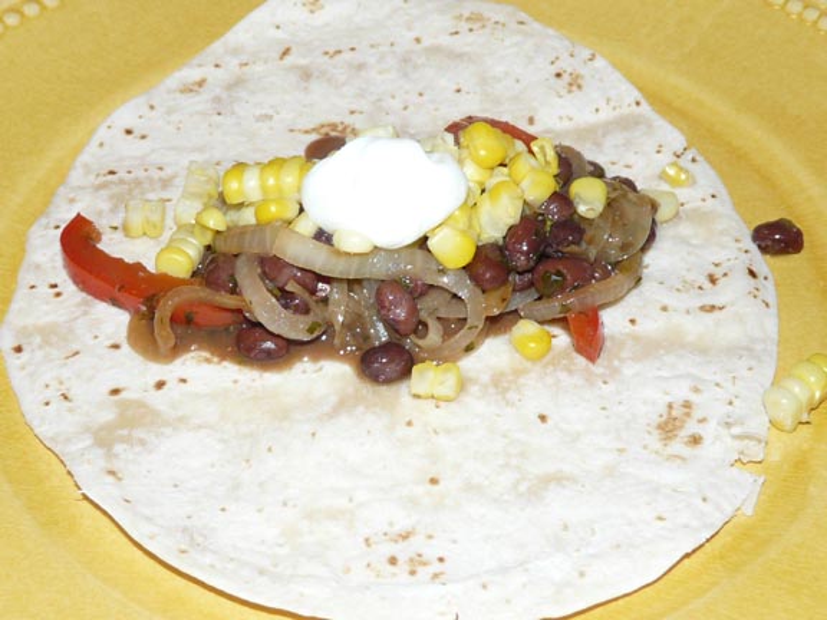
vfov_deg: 22.9
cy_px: 310
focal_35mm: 64
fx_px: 1529
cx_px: 414
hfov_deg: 30.3
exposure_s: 1/30
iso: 100
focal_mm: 6.5
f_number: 3.2
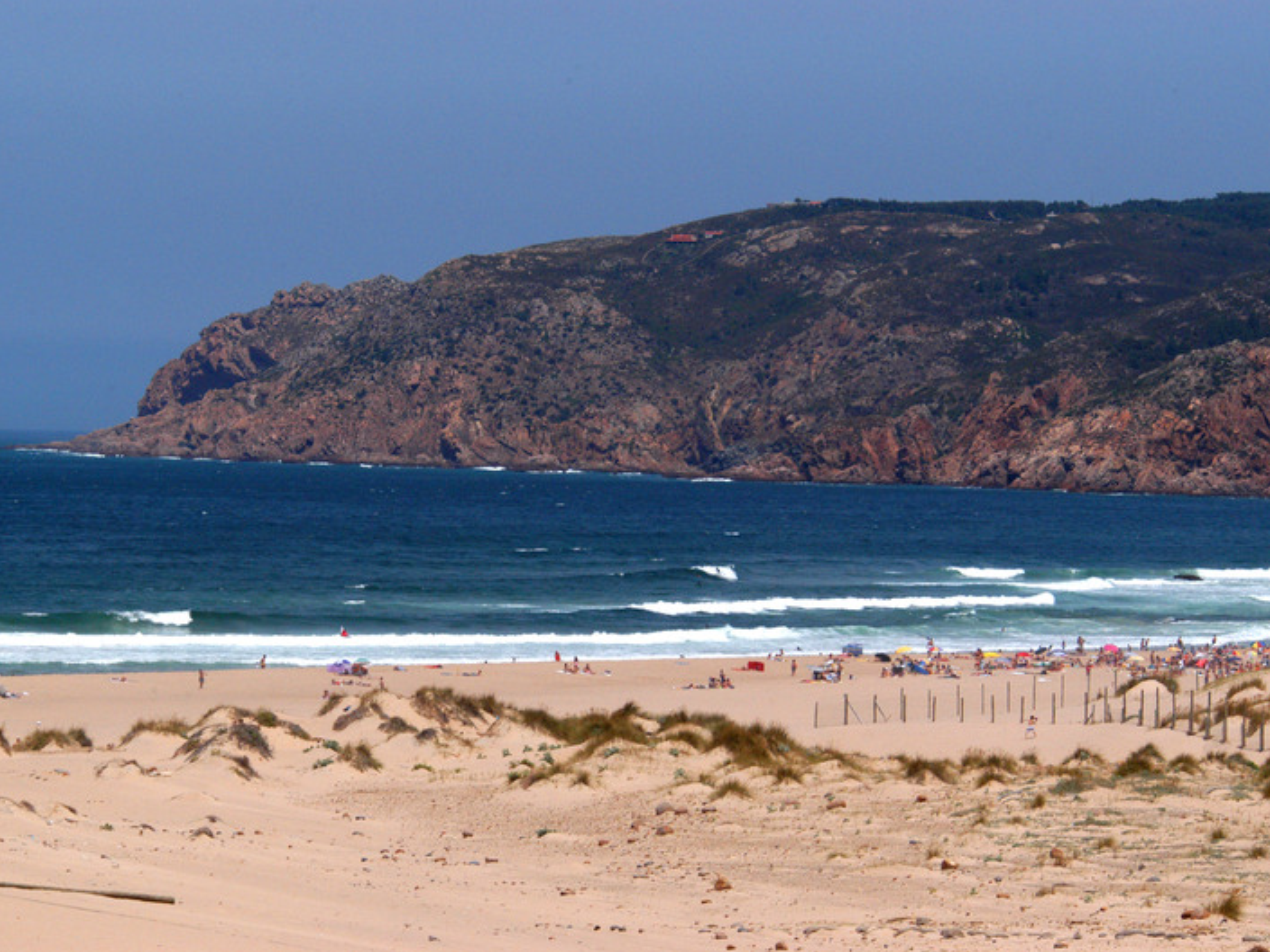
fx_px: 6127
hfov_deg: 11.8
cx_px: 561
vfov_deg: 8.9
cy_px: 478
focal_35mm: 167
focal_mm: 102
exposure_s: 1/1250
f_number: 9
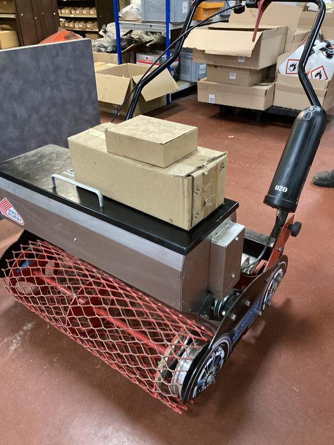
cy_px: 222
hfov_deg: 49.7
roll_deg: +2.6
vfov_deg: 63.4
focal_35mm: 28
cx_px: 167
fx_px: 360
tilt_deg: -32.6
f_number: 1.8
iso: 400
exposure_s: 1/33
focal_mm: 3.99
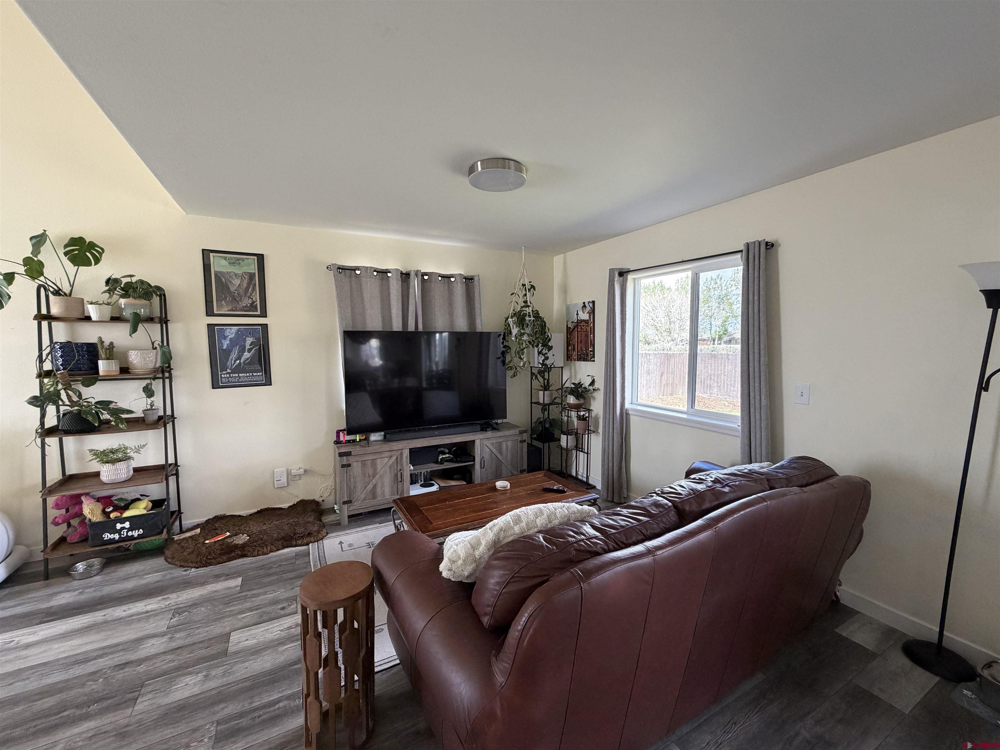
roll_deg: +0.4
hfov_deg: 102.1
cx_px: 500
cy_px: 375
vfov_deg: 85.7
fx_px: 404
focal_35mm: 14
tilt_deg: -5.1
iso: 250
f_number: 2.2
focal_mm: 2.22
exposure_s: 1/121
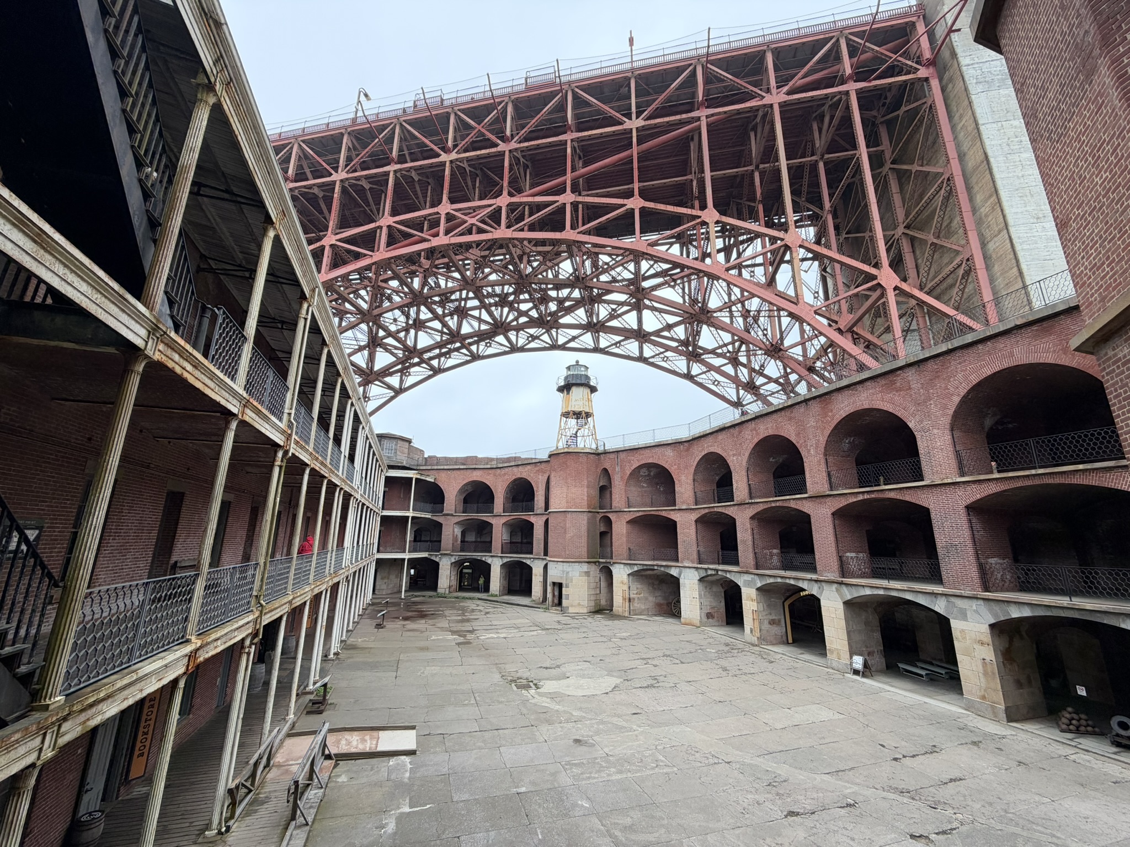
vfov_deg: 85.7
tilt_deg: +14.8
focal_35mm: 14
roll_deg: -1.0
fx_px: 457
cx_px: 565
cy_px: 424
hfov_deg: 102.1
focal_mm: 2.22
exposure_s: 1/225
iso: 50
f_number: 2.2
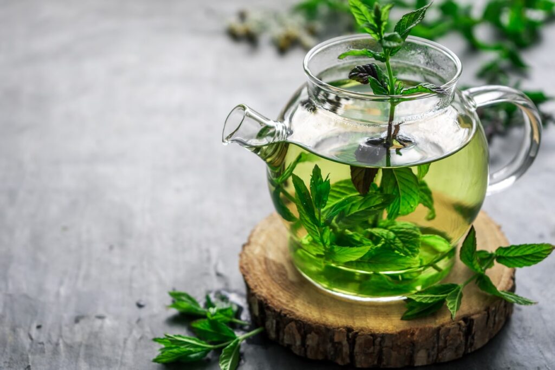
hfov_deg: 39.6
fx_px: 771
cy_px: 185
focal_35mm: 50
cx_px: 278
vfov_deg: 27.0
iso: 100
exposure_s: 1/25
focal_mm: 50
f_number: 4.5
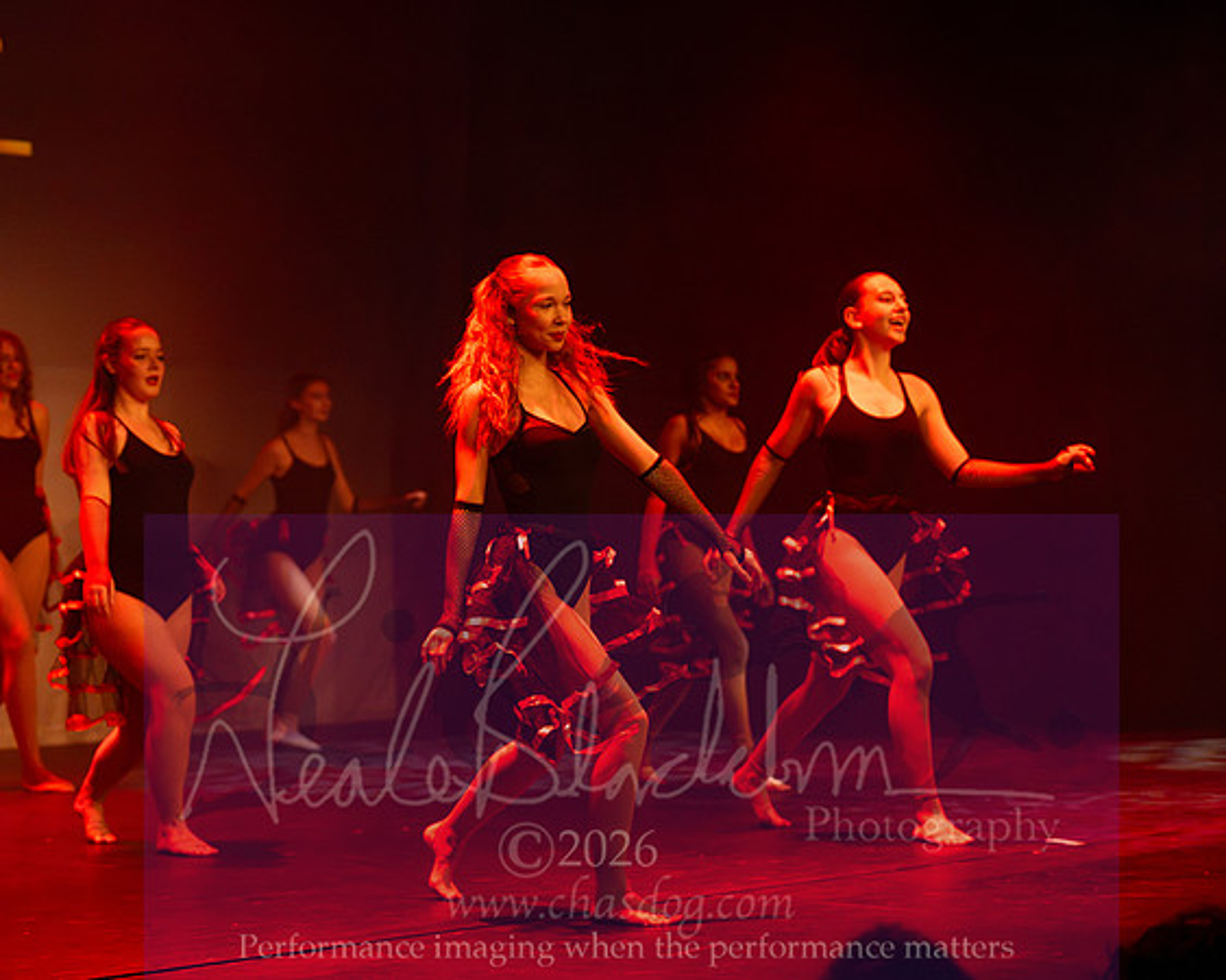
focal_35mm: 89
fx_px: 3229
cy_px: 490
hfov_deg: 21.5
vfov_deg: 17.3
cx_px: 529
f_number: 3.5
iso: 5000
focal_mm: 79
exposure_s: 1/250
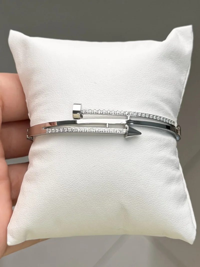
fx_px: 370
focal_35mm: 48
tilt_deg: -75.9
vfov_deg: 39.7
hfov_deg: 30.3
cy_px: 134
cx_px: 100
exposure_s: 1/786
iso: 64
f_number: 1.78
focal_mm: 6.76
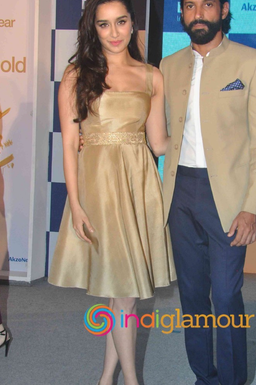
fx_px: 919
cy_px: 205
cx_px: 169
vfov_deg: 23.7
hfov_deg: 15.8
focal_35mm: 86
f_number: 10
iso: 1250
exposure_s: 1/200
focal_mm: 38
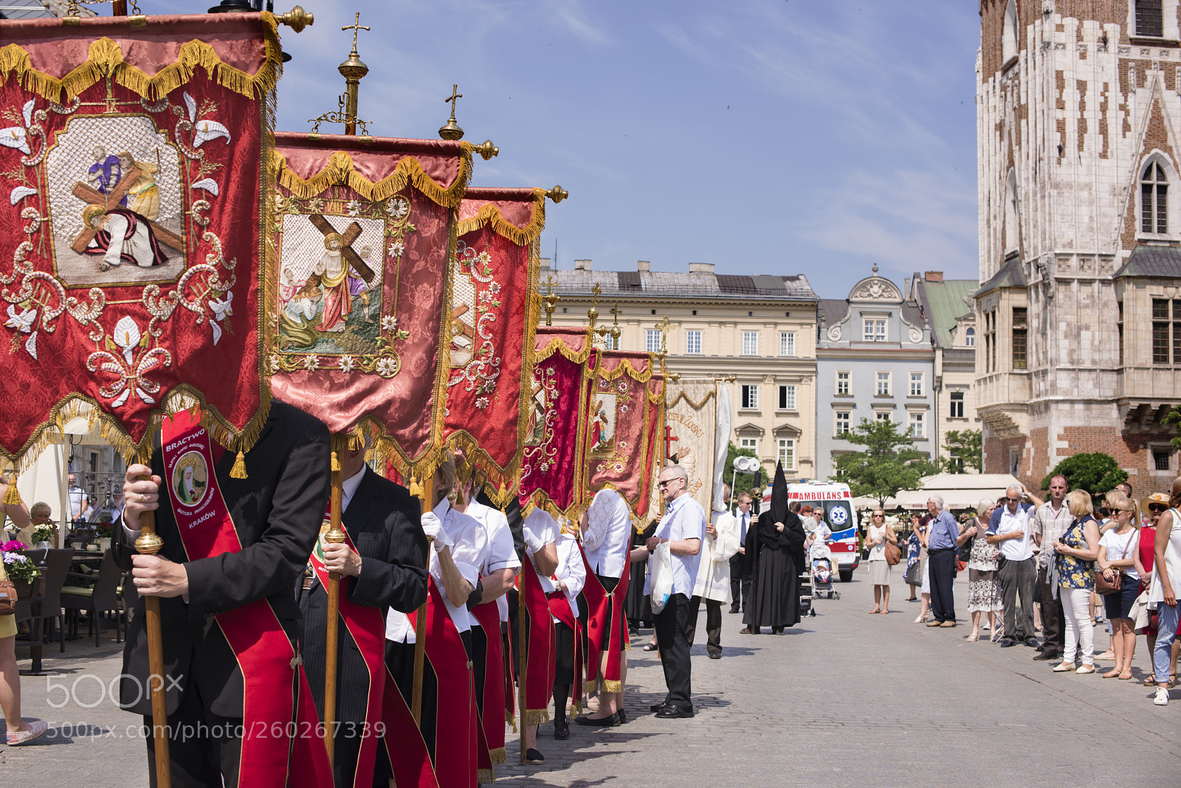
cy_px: 394
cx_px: 590
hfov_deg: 39.6
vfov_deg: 27.0
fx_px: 1641
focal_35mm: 50
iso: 100
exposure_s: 1/250
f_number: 8
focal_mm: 50
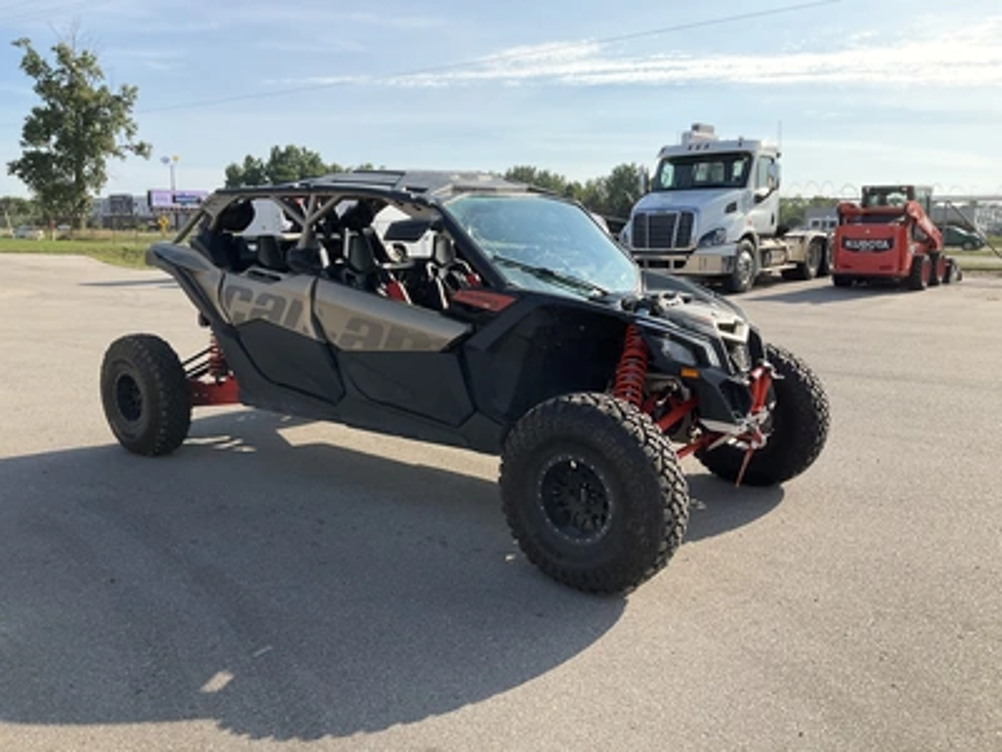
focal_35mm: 29
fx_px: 839
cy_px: 376
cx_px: 501
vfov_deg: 48.2
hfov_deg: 61.7
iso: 25
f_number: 1.8
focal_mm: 3
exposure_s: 1/1342
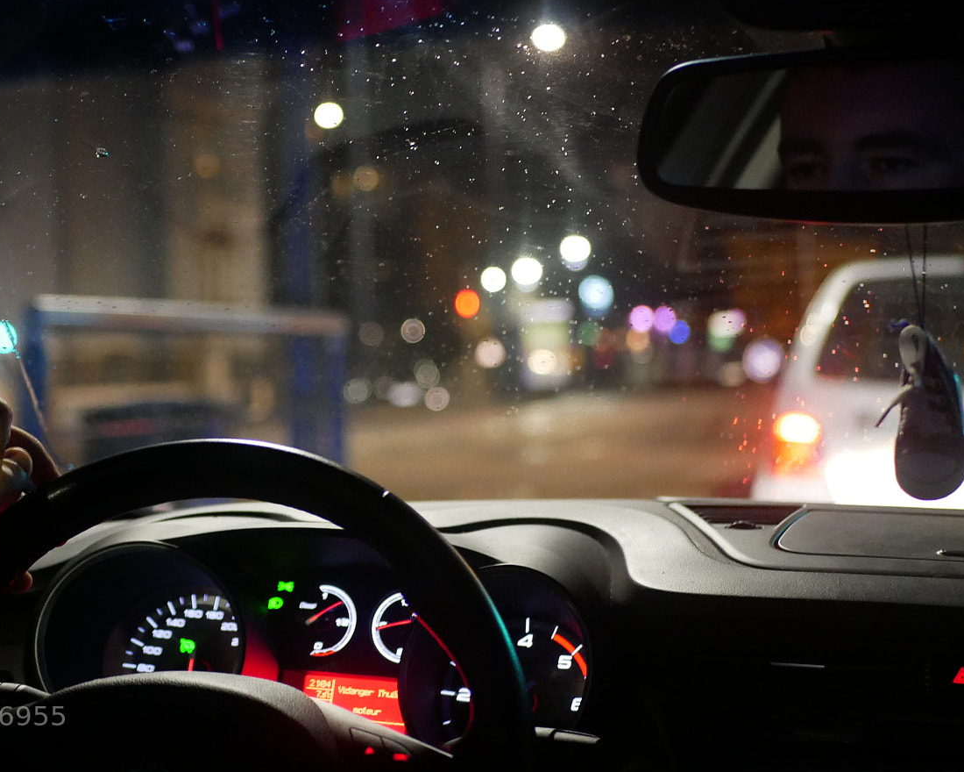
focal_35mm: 71
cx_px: 308
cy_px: 258
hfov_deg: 26.6
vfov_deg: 21.5
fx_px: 2026
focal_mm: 25
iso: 2000
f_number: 1.7
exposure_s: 1/60
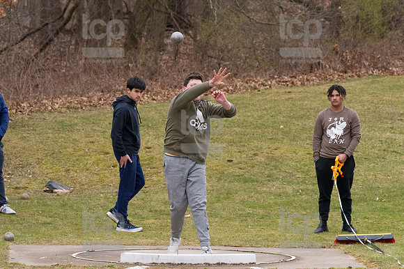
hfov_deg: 10.2
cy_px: 134
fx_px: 2266
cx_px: 202
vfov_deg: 6.8
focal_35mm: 202
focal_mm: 135
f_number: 5
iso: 2000
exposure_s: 1/1600
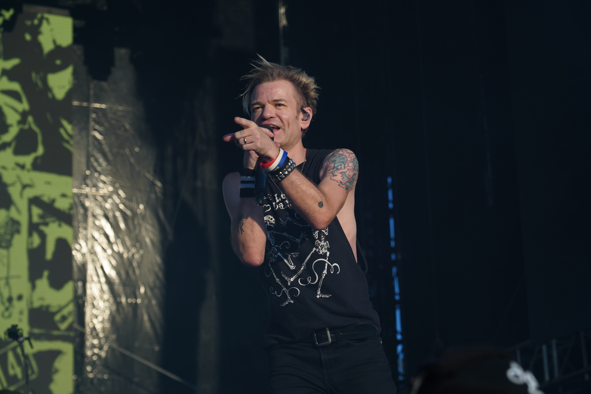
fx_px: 1724
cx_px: 296
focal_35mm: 105
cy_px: 197
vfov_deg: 13.0
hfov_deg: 19.5
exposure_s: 1/320
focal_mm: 105
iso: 100
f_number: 6.3
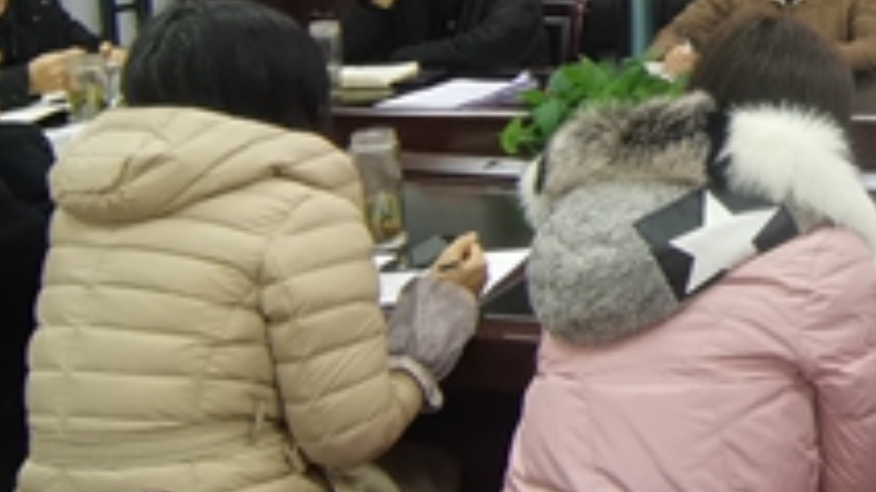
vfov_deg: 20.7
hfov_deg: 29.5
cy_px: 0
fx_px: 1300
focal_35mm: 56
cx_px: 1153
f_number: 2.2
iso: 160
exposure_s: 1/33.3
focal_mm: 2.26
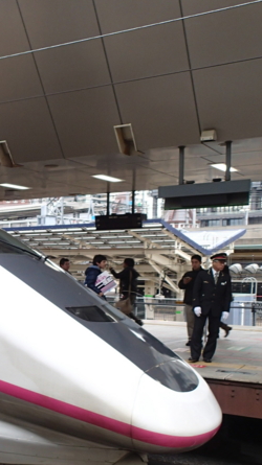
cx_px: -90
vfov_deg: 41.5
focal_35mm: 49
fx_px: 606
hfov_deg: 21.7
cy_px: 312
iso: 100
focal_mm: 4.5
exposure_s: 1/125
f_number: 2.8
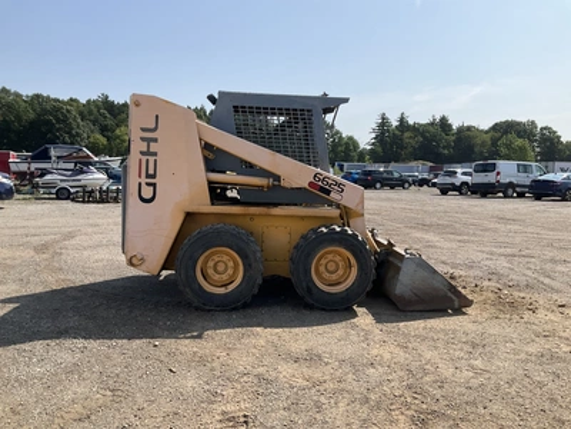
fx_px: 478
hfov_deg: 61.7
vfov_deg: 48.2
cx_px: 286
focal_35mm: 29
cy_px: 214
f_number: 1.8
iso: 25
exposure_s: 1/2227
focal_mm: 3
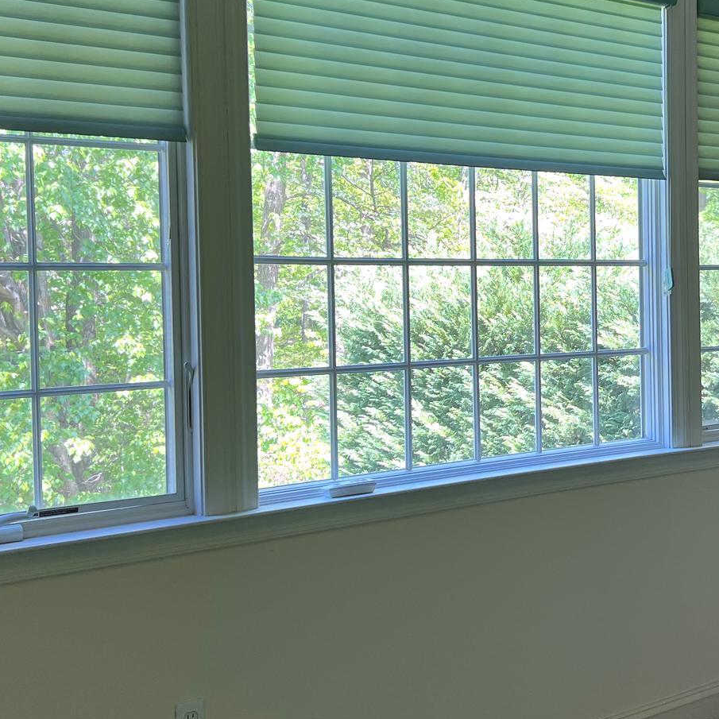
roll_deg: +1.0
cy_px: 302
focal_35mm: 52
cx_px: 553
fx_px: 1222
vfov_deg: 32.7
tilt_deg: -1.7
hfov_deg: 32.1
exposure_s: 1/121
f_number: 1.5
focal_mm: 5.7
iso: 50
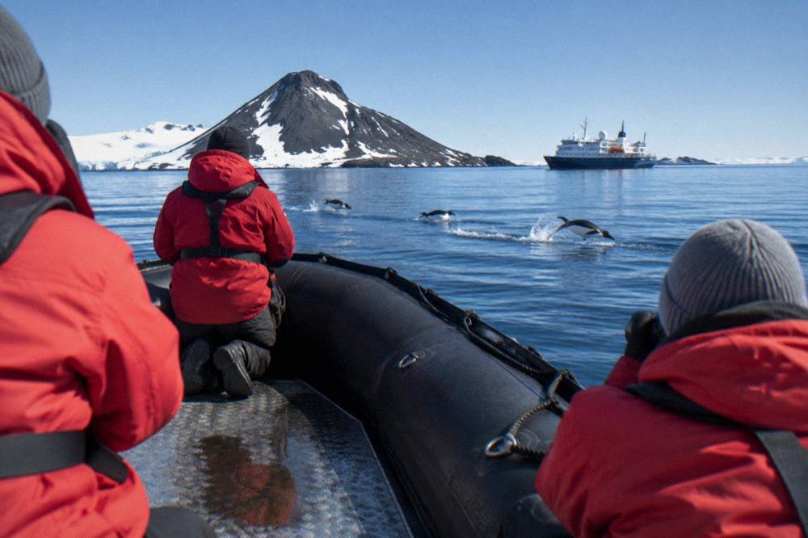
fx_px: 785
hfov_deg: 54.5
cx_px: 404
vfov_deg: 37.8
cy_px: 269
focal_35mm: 35
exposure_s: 1/125
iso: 200
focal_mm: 35
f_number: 10
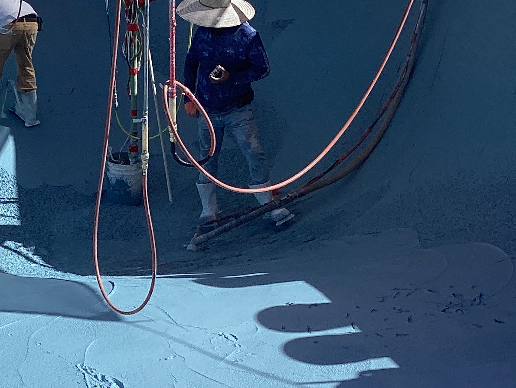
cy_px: 285
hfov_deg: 22.6
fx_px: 1267
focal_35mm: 85
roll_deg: +0.9
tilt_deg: -26.8
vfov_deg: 17.3
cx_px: 90
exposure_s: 1/1894
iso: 25
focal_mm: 3.3
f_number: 2.4
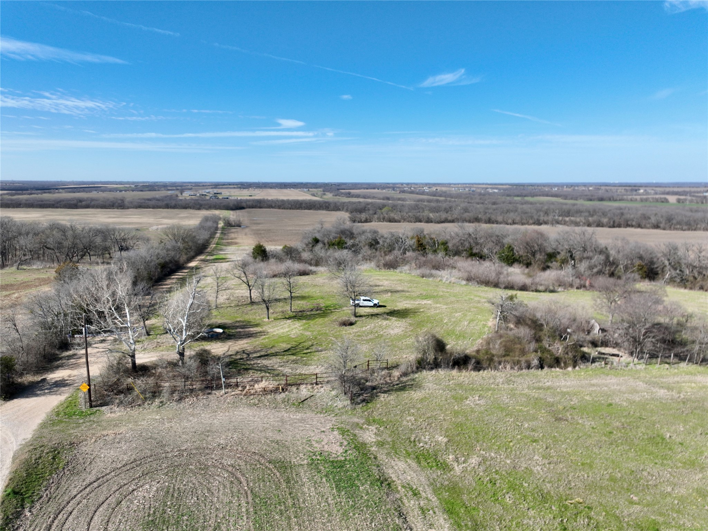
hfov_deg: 71.6
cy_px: 266
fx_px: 491
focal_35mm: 24
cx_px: 354
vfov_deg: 56.8
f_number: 2.8
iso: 100
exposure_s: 1/1600
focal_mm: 12.29
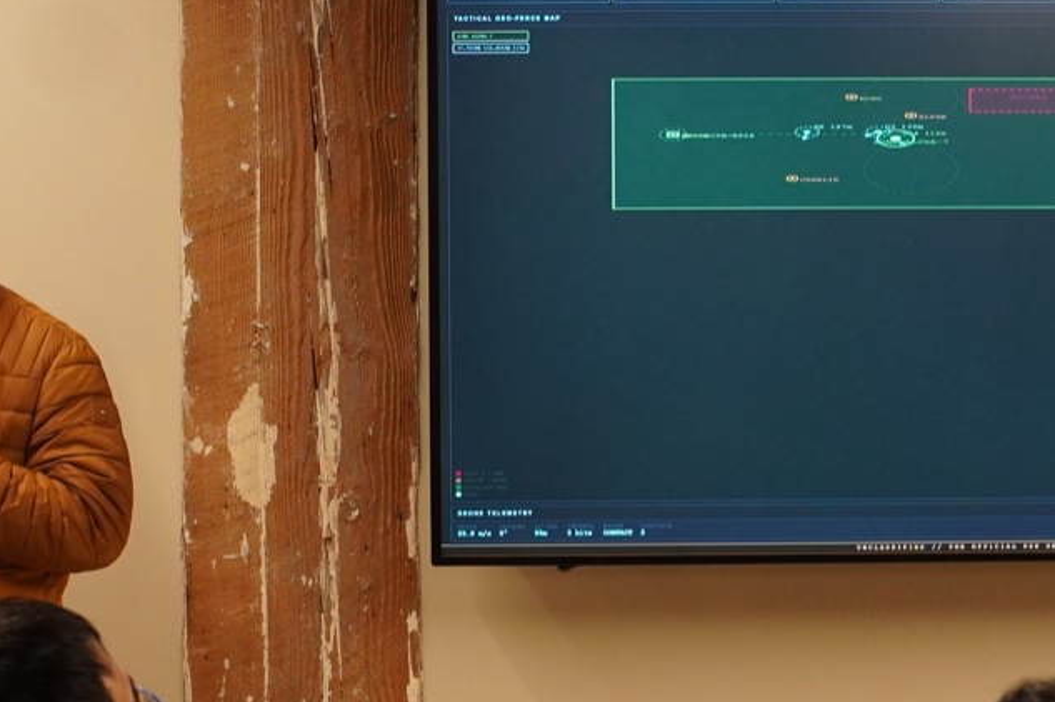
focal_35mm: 87
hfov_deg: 23.3
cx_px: 583
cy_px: 404
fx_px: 2555
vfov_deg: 15.6
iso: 1600
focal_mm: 23
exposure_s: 1/160
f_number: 4
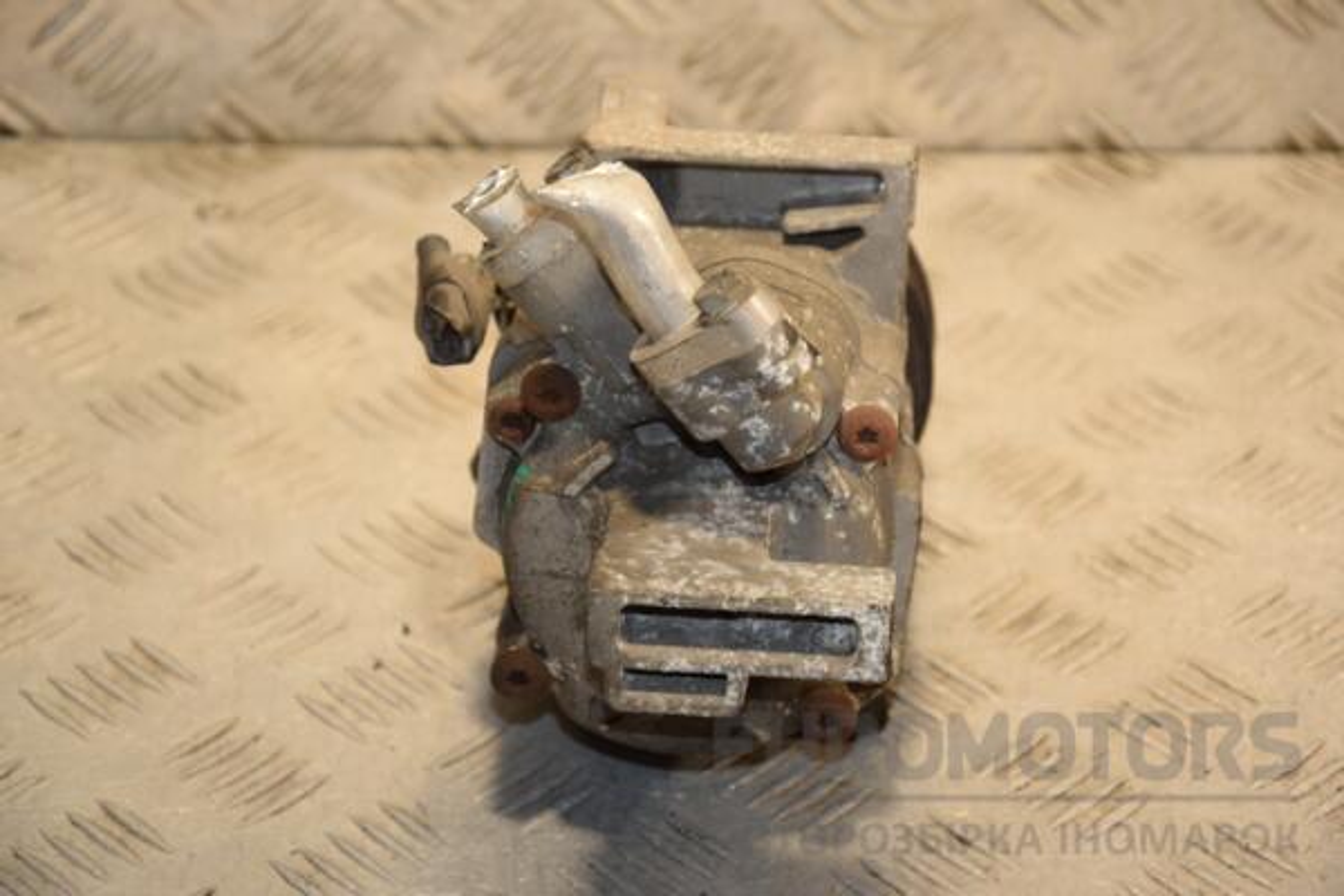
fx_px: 4480
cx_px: 672
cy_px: 448
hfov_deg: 17.1
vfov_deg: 11.4
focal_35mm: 120
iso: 800
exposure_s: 1/200
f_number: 5.6
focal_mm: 80
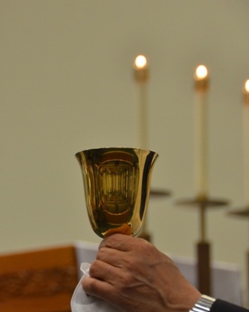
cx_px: 50
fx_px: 1867
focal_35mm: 203
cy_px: 156
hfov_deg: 7.6
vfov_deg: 9.5
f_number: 5.3
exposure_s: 1/30
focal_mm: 95
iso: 800
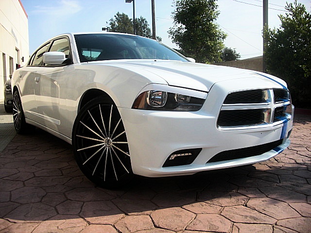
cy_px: 116
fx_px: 323
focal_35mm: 36
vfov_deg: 39.7
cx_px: 156
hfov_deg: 51.4
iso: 50
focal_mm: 6.3
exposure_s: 1/800
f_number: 2.8
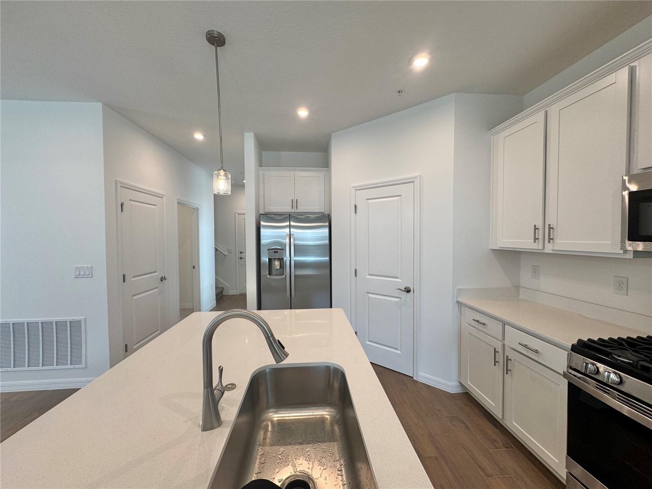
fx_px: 264
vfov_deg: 85.7
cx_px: 326
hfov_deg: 102.1
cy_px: 244
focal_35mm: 14
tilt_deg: -2.5
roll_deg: +0.2
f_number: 2.2
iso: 80
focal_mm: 2.22
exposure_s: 1/120
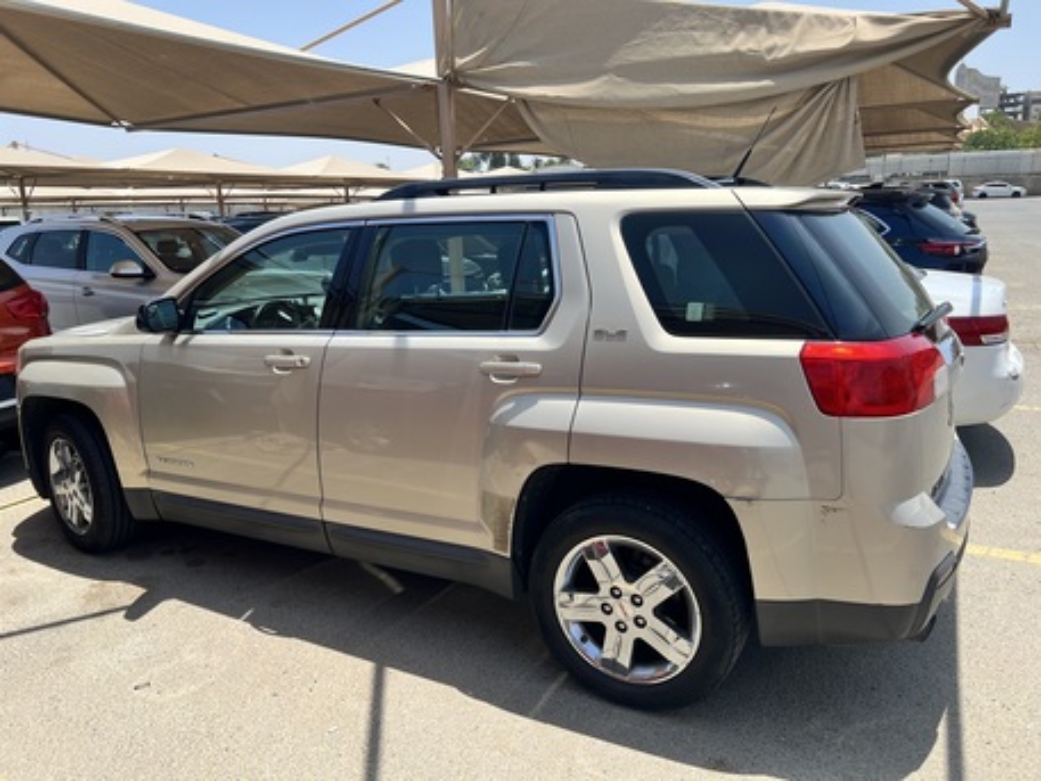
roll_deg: +2.3
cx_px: 520
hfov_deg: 67.3
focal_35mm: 26
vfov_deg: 53.1
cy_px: 390
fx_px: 782
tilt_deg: -13.9
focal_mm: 5.7
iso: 50
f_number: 1.5
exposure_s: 1/2632
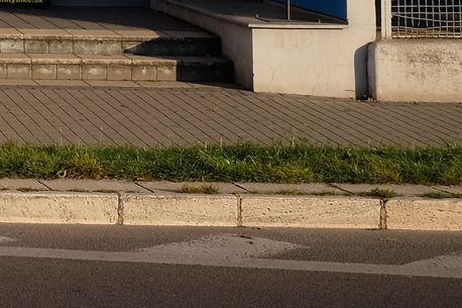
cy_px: -328
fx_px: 1963
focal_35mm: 153
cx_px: -459
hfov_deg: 12.0
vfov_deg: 8.5
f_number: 11
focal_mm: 23.3
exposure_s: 1/300
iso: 400
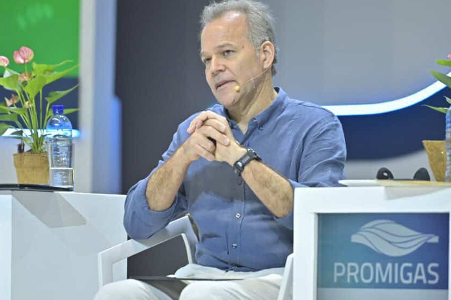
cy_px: 129
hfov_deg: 8.4
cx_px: 236
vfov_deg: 5.6
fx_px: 3069
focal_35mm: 245
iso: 320
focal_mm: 200
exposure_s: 1/250
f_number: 2.8
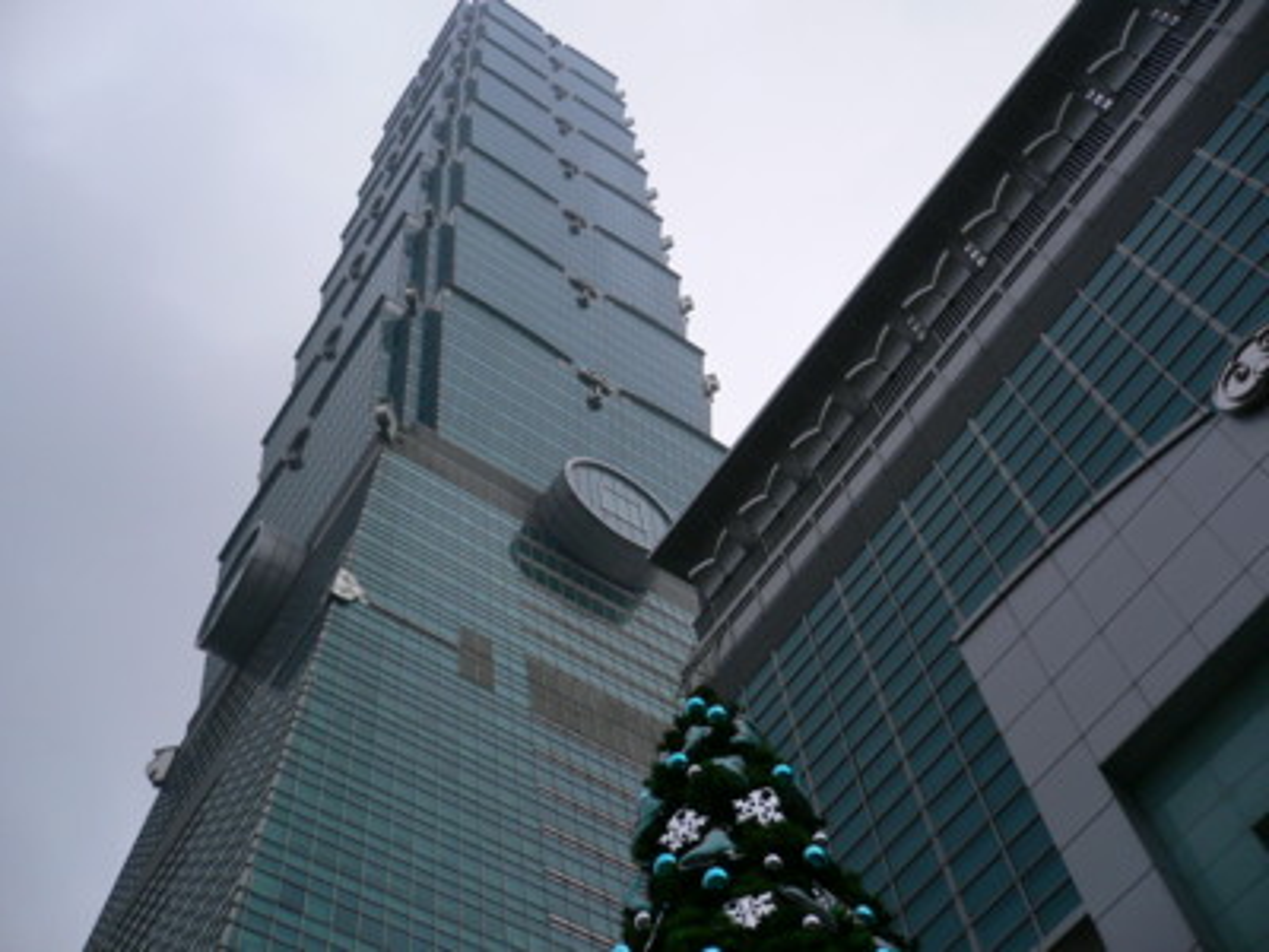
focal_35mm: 35
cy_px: 476
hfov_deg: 52.6
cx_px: 634
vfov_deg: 40.7
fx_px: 1283
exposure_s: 1/500
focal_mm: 5.8
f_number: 2.8
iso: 80
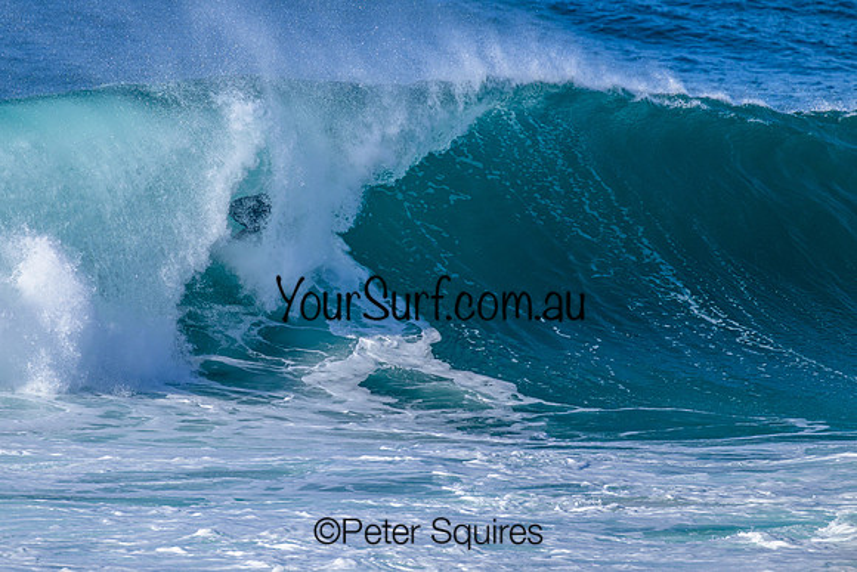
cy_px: 218
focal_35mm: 693
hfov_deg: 3.0
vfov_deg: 2.0
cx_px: 327
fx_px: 16497
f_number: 8
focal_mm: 560
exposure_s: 1/2000
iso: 500
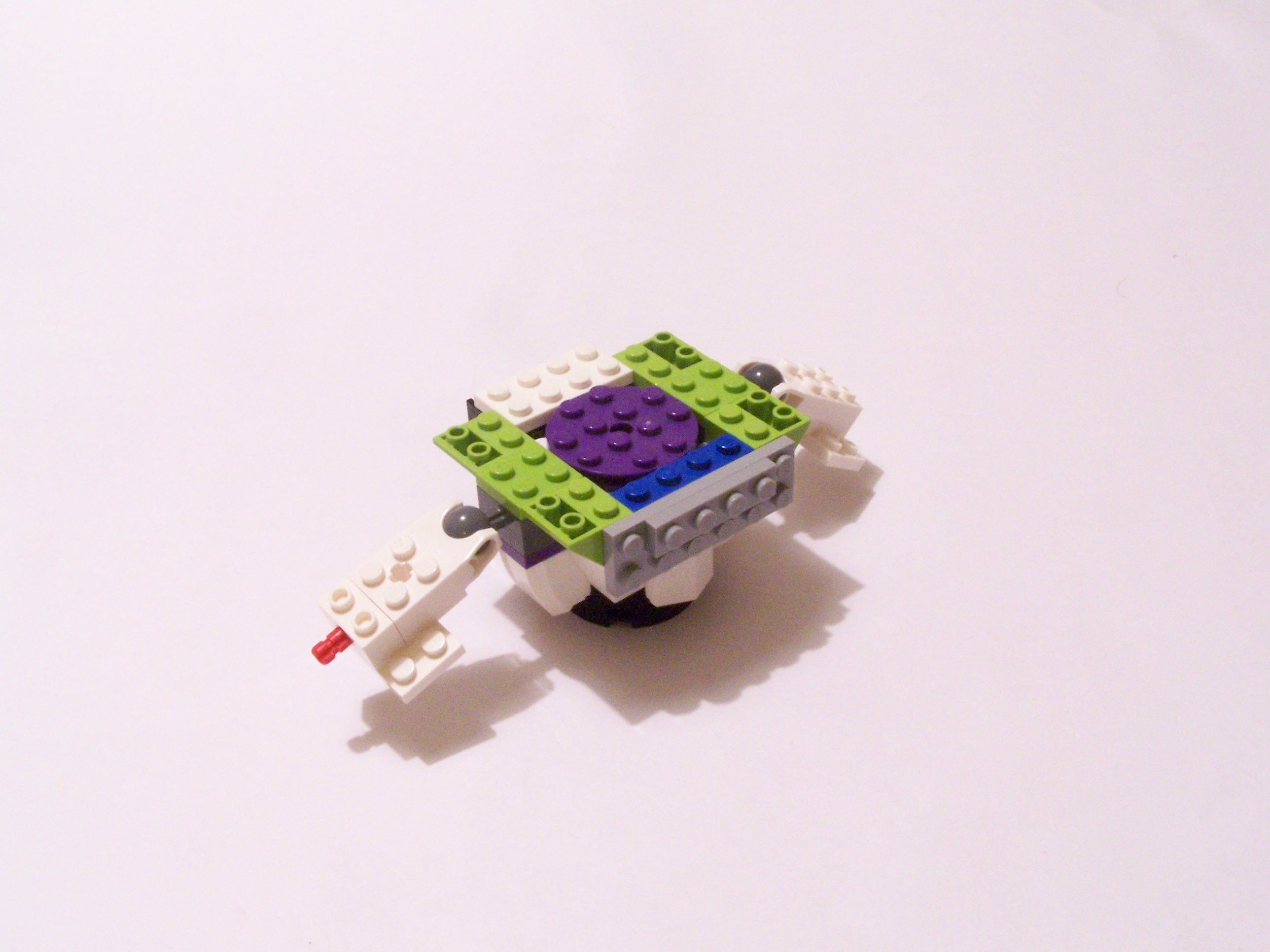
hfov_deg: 39.7
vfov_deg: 30.3
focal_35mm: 48
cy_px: 476
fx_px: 1761
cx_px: 635
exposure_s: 1/4
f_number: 8
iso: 400
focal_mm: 8
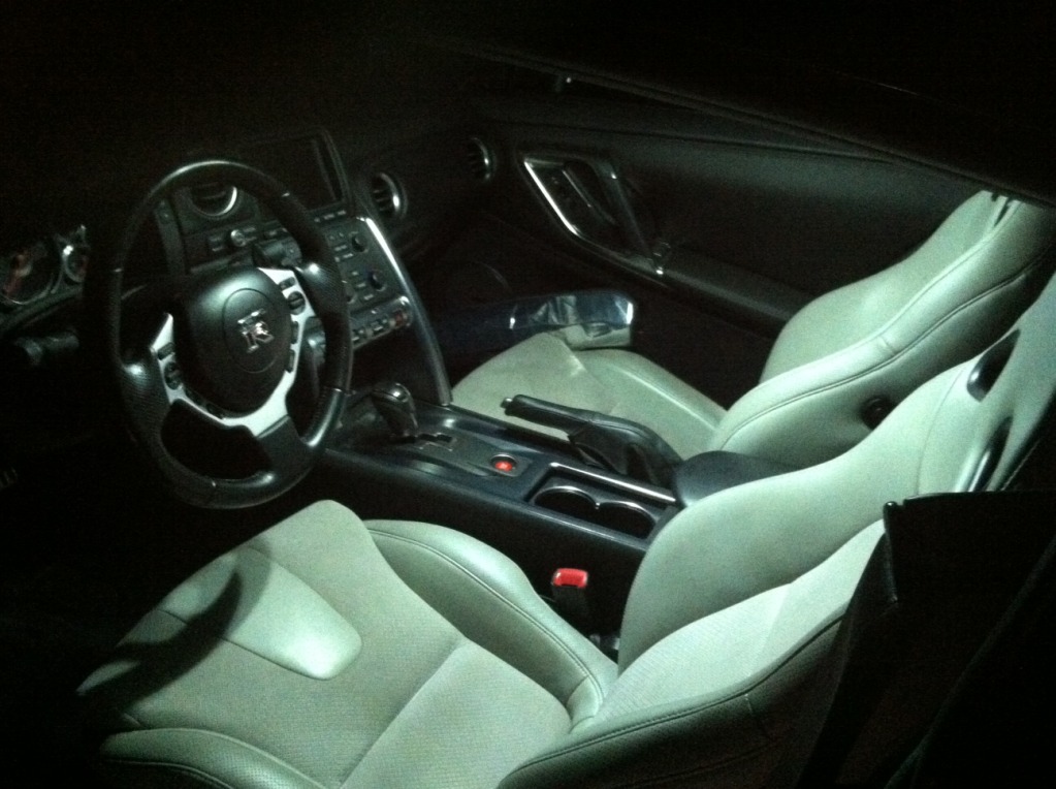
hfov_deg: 52.7
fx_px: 1066
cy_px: 394
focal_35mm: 35
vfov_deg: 40.6
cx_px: 528
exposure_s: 1/15
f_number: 2.8
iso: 1000
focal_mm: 3.9
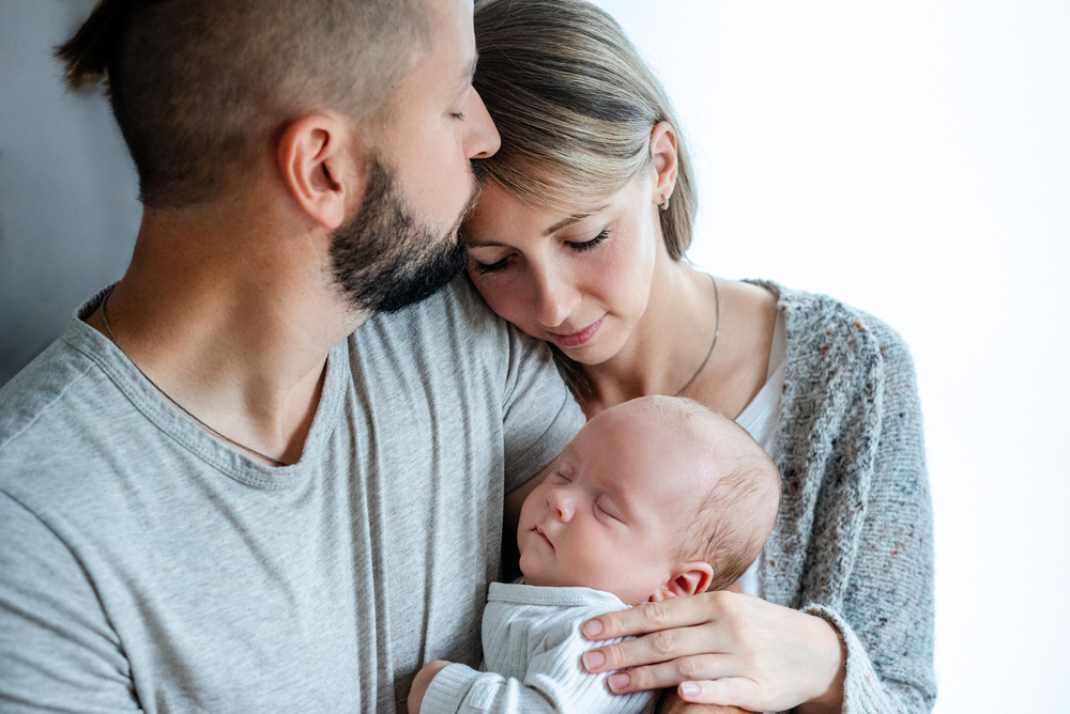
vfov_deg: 27.0
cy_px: 357
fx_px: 1487
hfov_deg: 39.6
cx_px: 535
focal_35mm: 50
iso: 1600
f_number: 4
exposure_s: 1/250
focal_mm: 50
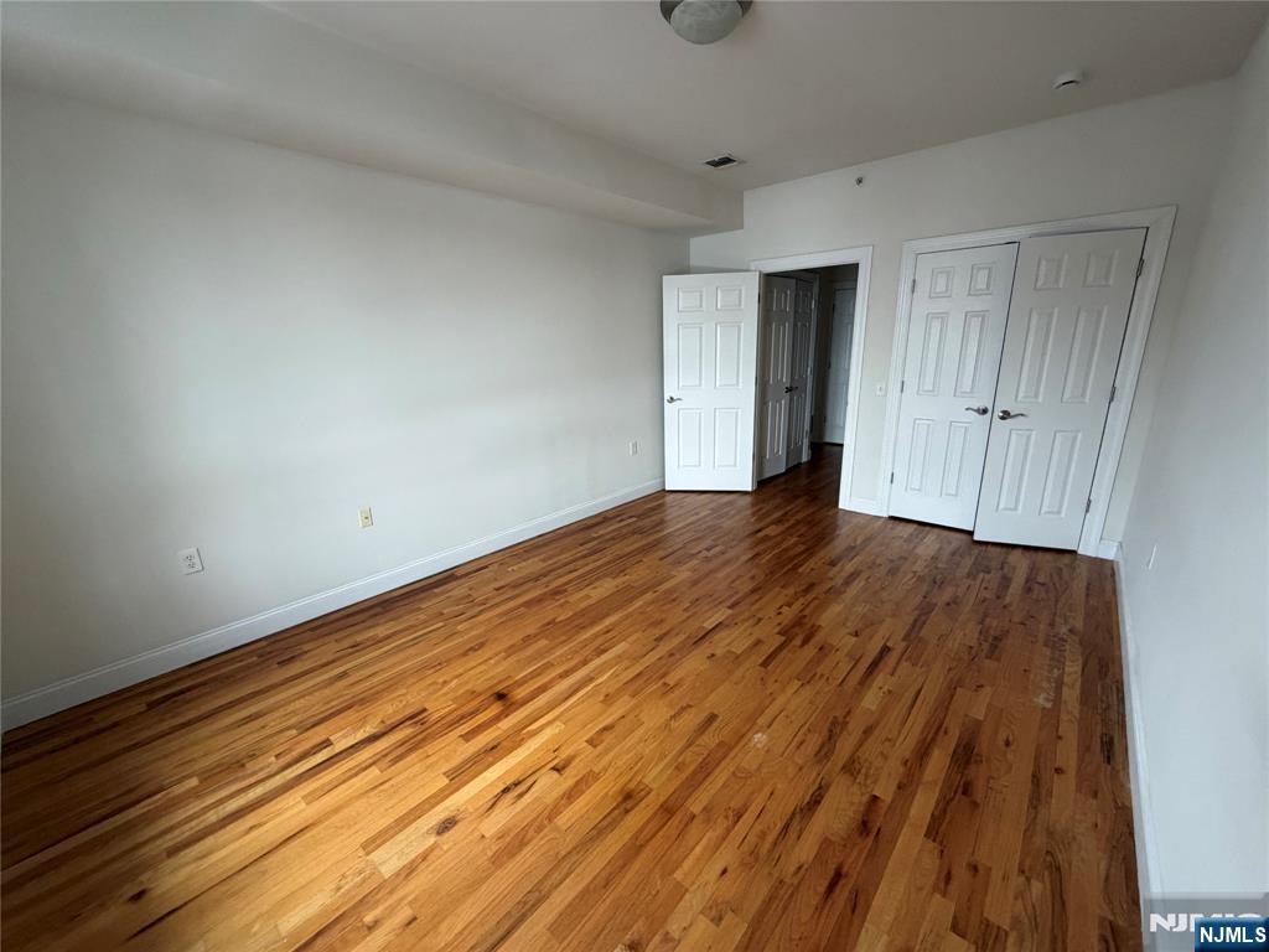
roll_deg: +1.9
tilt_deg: -14.8
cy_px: 476
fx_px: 513
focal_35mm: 14
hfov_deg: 102.1
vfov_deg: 85.7
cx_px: 634
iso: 320
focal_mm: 2.22
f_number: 2.2
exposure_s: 1/110
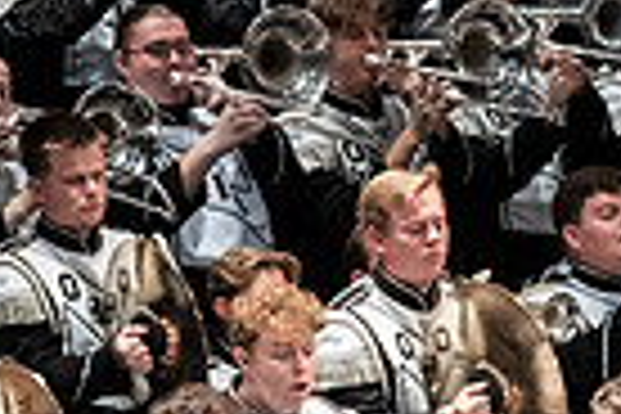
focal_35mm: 693
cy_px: 819
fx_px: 11953
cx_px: 945
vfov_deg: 2.0
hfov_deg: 3.0
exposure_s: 1/500
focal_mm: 110
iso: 3200
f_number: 4
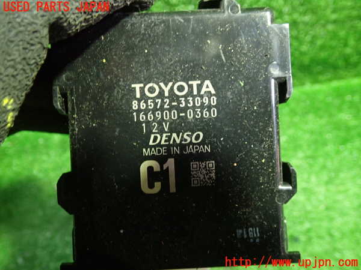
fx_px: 313
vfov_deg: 46.8
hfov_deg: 60.0
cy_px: 135
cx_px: 180
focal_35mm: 30
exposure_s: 1/30
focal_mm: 5.4
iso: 800
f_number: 2.3
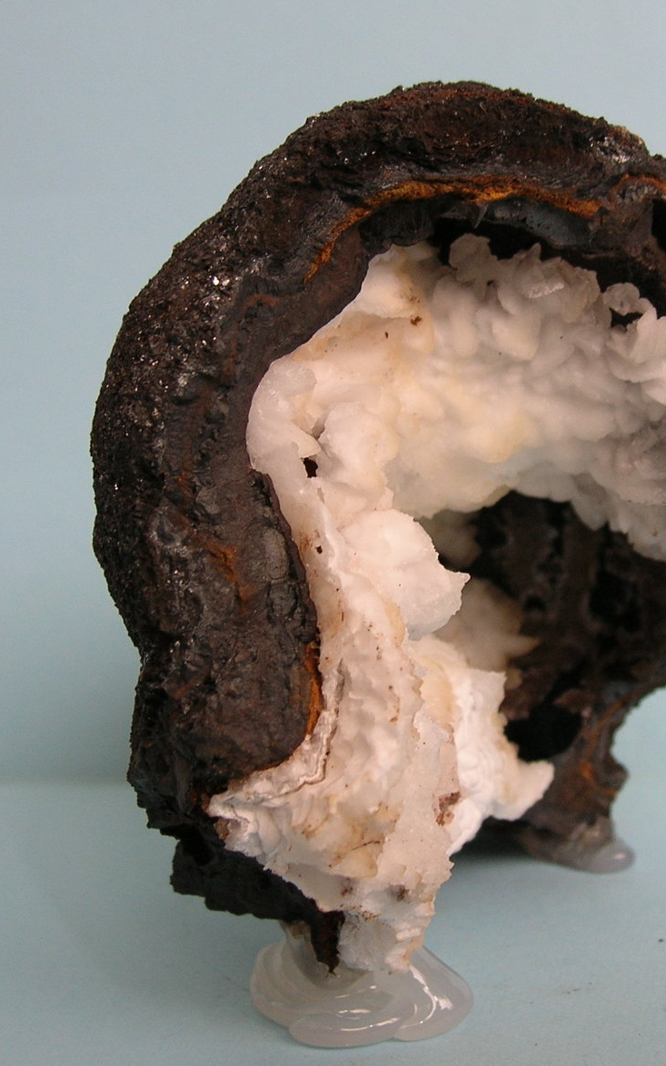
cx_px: 438
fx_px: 1510
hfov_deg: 24.8
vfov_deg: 38.9
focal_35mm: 52
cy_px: 536
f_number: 2.7
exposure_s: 1/49.1
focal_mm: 6
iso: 50
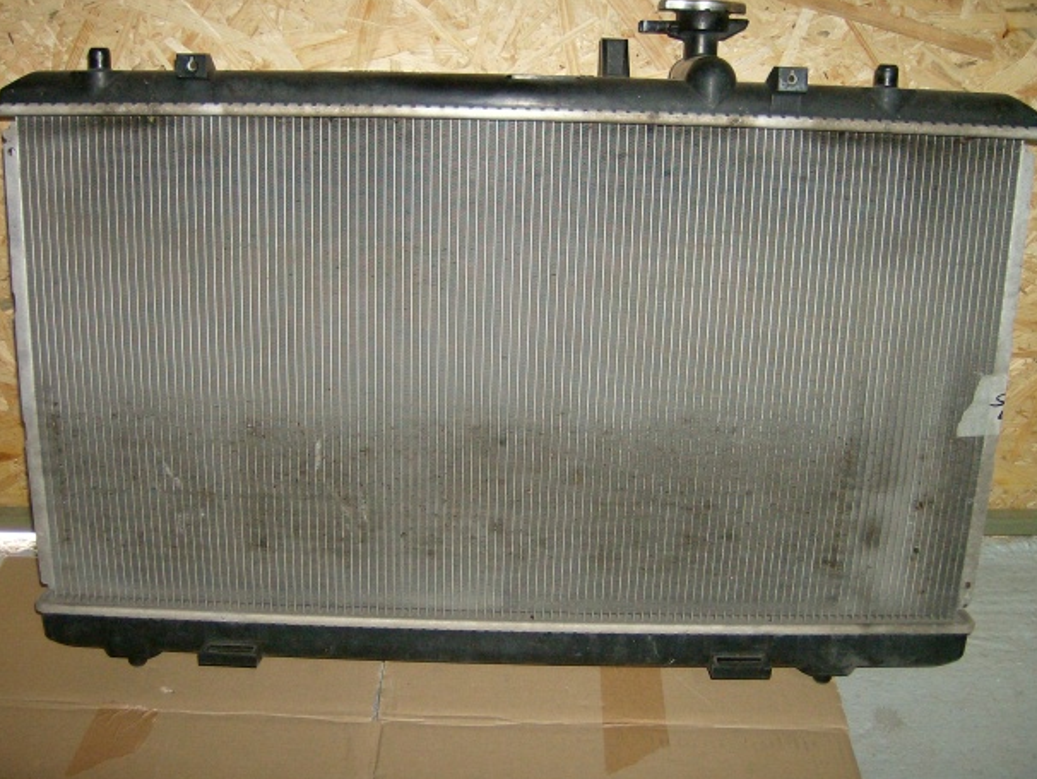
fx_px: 1139
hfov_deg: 49.0
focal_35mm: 38
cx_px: 534
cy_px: 401
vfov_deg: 37.7
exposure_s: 1/60
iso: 200
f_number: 2.8
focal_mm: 6
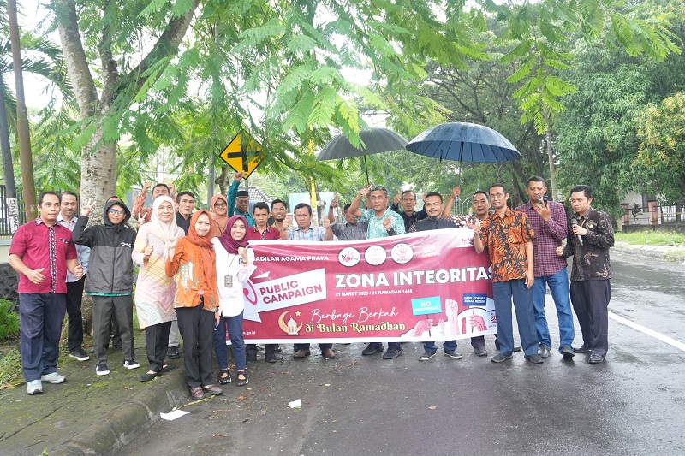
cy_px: 228
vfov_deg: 43.6
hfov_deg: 61.9
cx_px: 342
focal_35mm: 30
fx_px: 571
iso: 800
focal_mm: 20
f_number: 4.5
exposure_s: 1/100
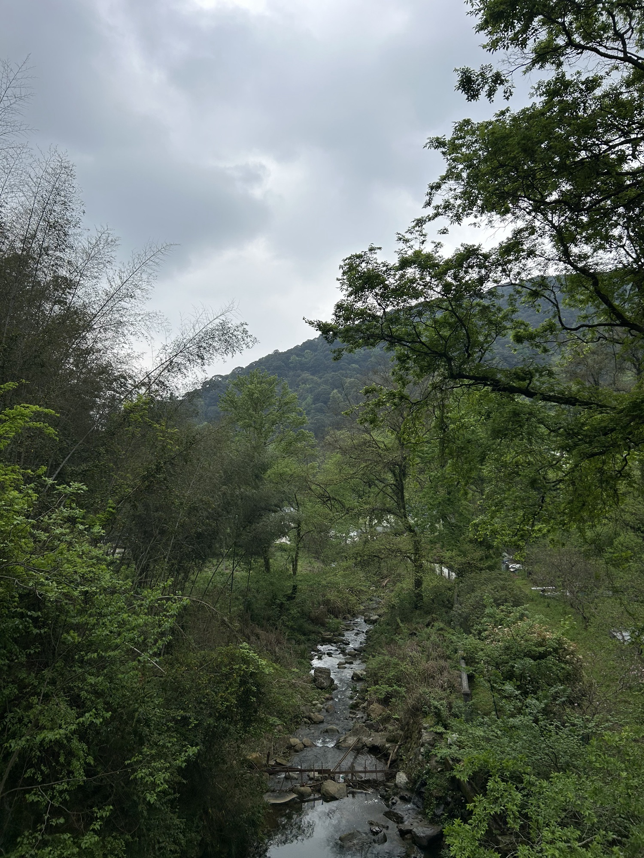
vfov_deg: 67.3
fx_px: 645
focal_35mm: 26
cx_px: 322
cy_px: 429
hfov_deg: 53.1
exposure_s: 1/1779
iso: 50
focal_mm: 5.7
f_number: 1.5
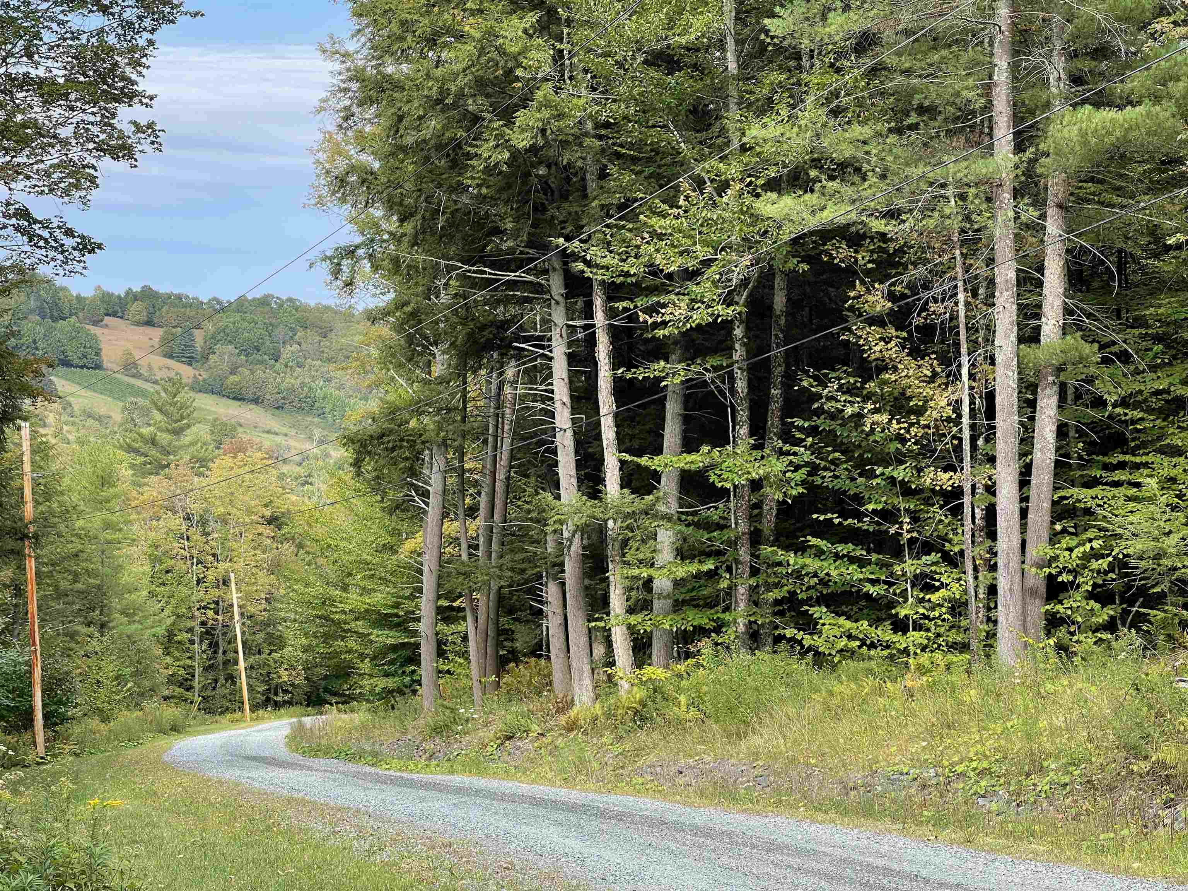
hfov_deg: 30.3
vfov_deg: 22.9
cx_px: 594
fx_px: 2196
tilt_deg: -0.7
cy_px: 446
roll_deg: -1.2
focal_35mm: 64
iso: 20
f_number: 2.2
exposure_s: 1/221
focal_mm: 7.5
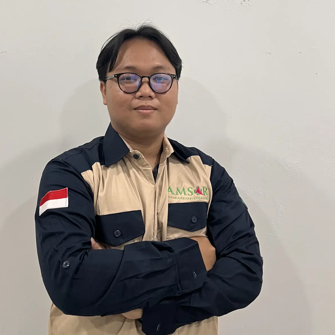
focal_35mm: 39
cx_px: 142
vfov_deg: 42.1
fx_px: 427
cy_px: 105
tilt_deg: -0.8
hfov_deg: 42.7
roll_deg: +0.9
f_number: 1.6
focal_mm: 5.1
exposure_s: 1/50
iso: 80
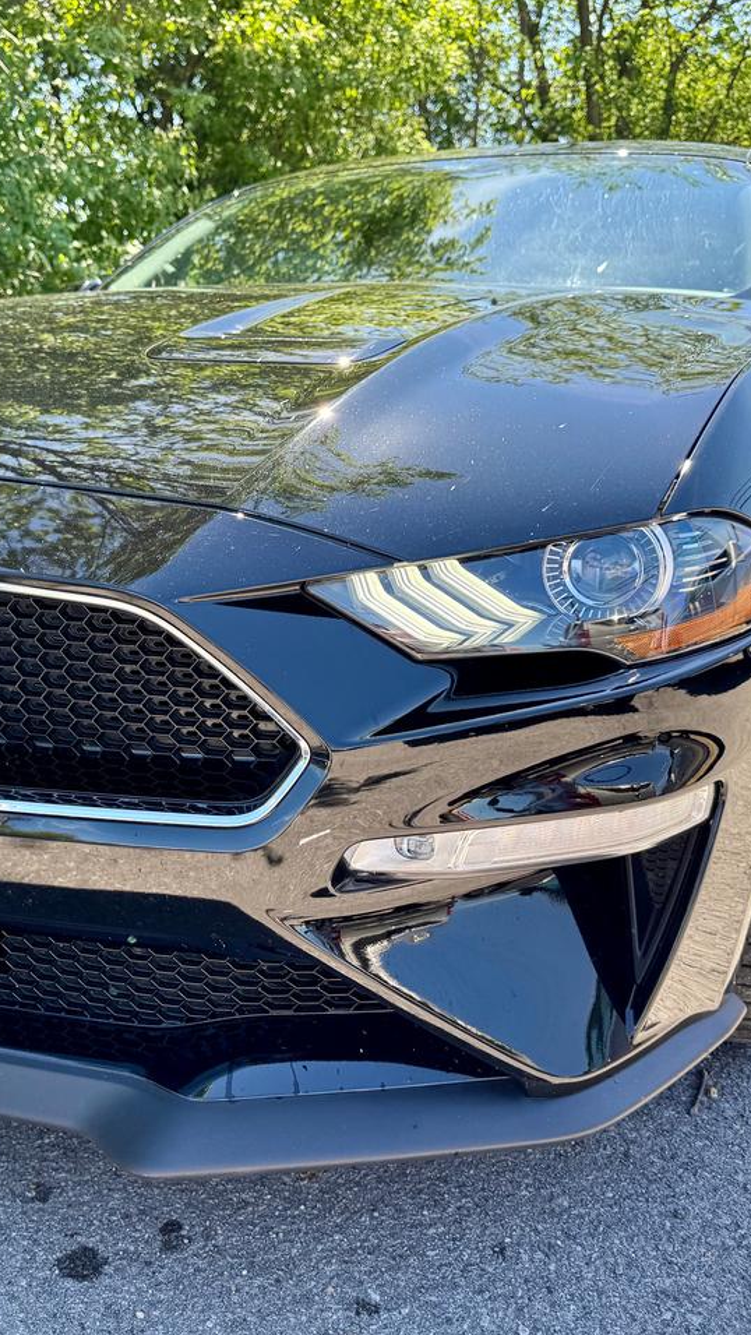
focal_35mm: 35
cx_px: 223
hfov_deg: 33.3
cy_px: 669
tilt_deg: -15.0
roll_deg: -1.8
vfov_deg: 56.6
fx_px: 1239
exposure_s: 1/514
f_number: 1.78
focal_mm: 6.76
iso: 80
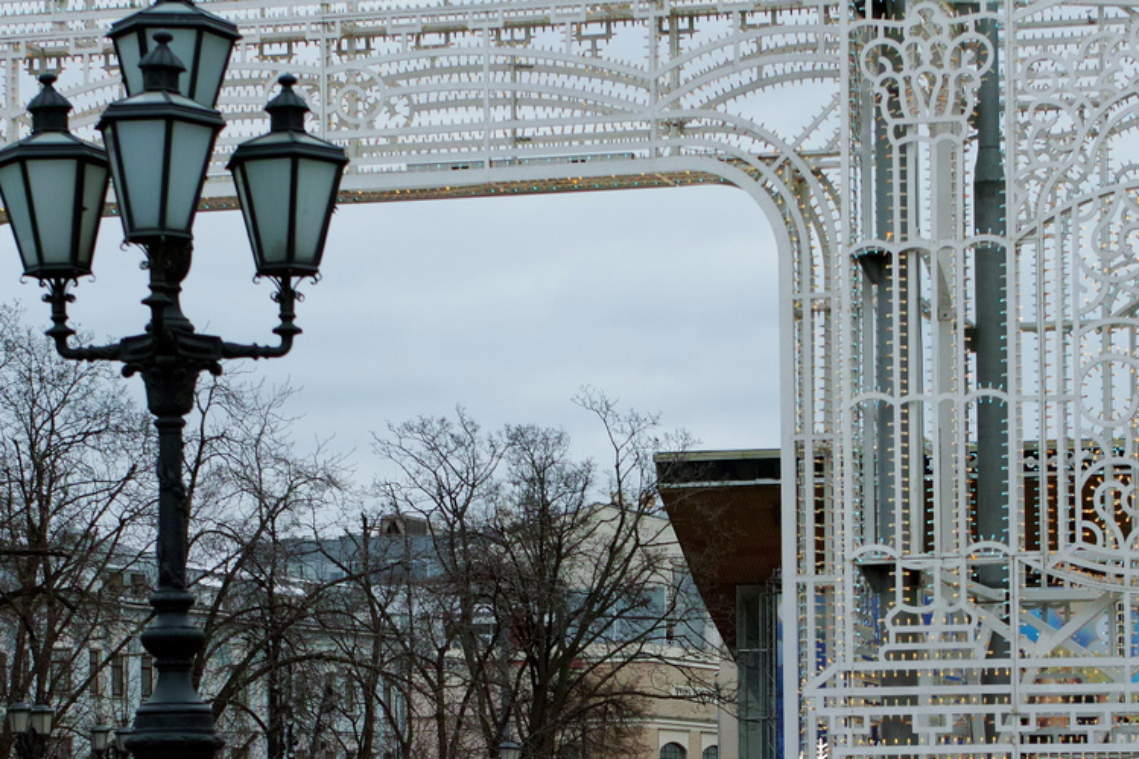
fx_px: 3992
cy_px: 808
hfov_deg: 16.2
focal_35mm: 126
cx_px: 786
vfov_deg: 10.7
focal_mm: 35
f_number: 3.2
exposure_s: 1/250
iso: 100
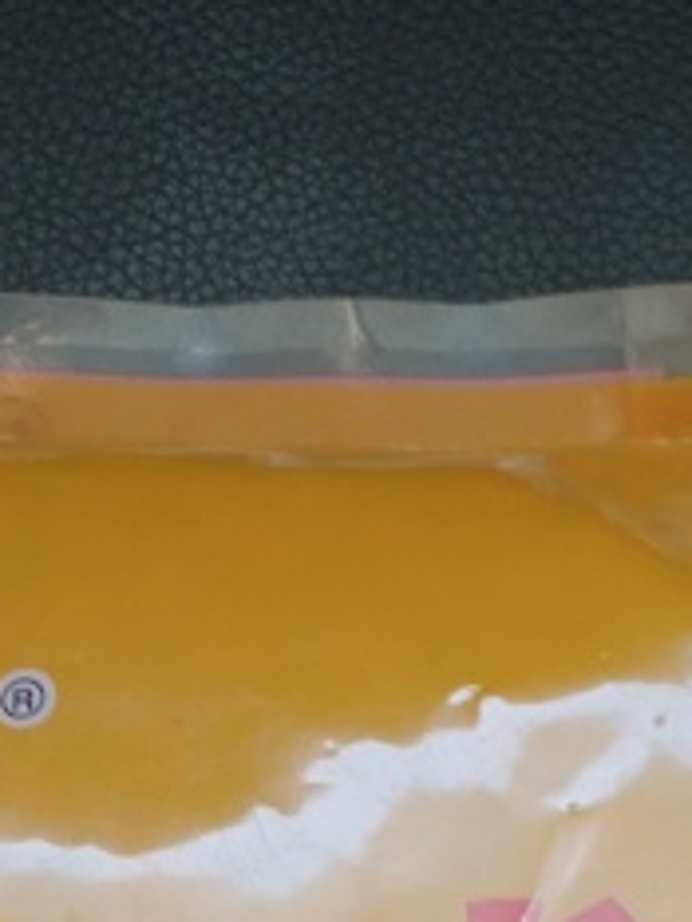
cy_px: 2020
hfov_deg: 12.2
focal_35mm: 119
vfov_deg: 13.4
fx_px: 3169
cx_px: 771
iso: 132
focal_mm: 4.25
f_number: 1.8
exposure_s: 1/50
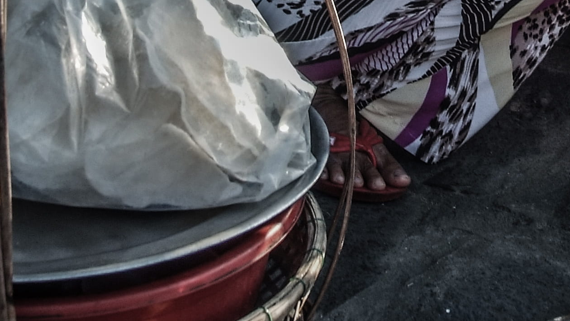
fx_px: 2570
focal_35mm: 170
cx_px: 438
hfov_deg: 12.6
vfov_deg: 7.0
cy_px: -182
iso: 100
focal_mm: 32
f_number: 5.6
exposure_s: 1/100
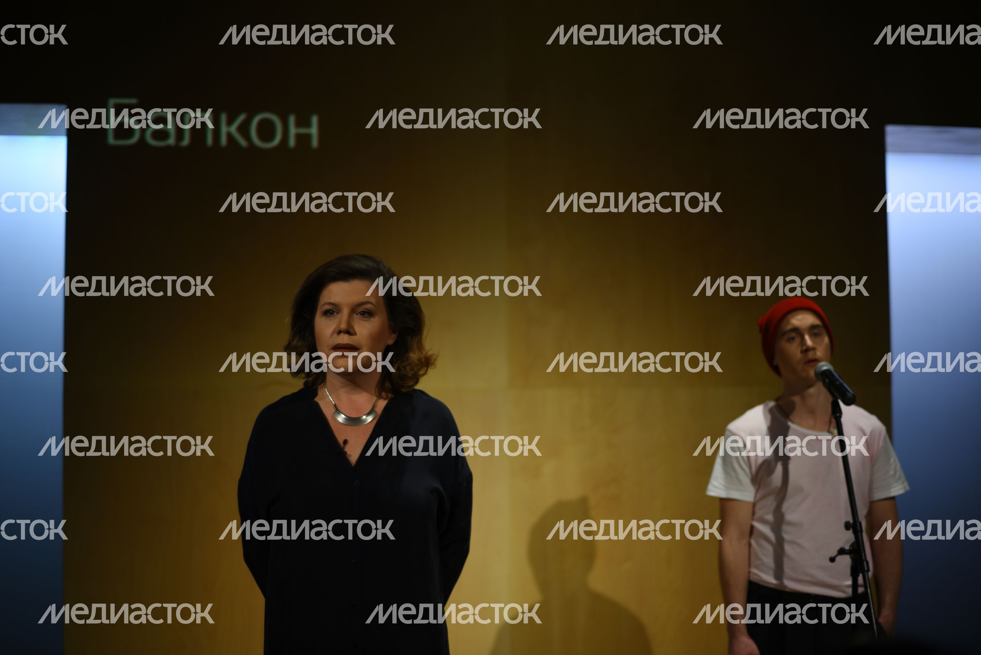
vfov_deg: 27.0
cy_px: 328
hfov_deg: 39.6
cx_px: 490
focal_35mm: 50
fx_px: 1363
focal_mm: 50
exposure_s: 1/80
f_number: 1.6
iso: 100
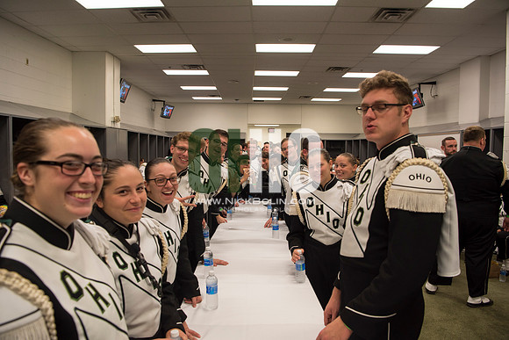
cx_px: 254
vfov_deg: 53.2
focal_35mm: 24
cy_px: 170
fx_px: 339
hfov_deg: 73.7
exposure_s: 1/50
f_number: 5
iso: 400
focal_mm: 24
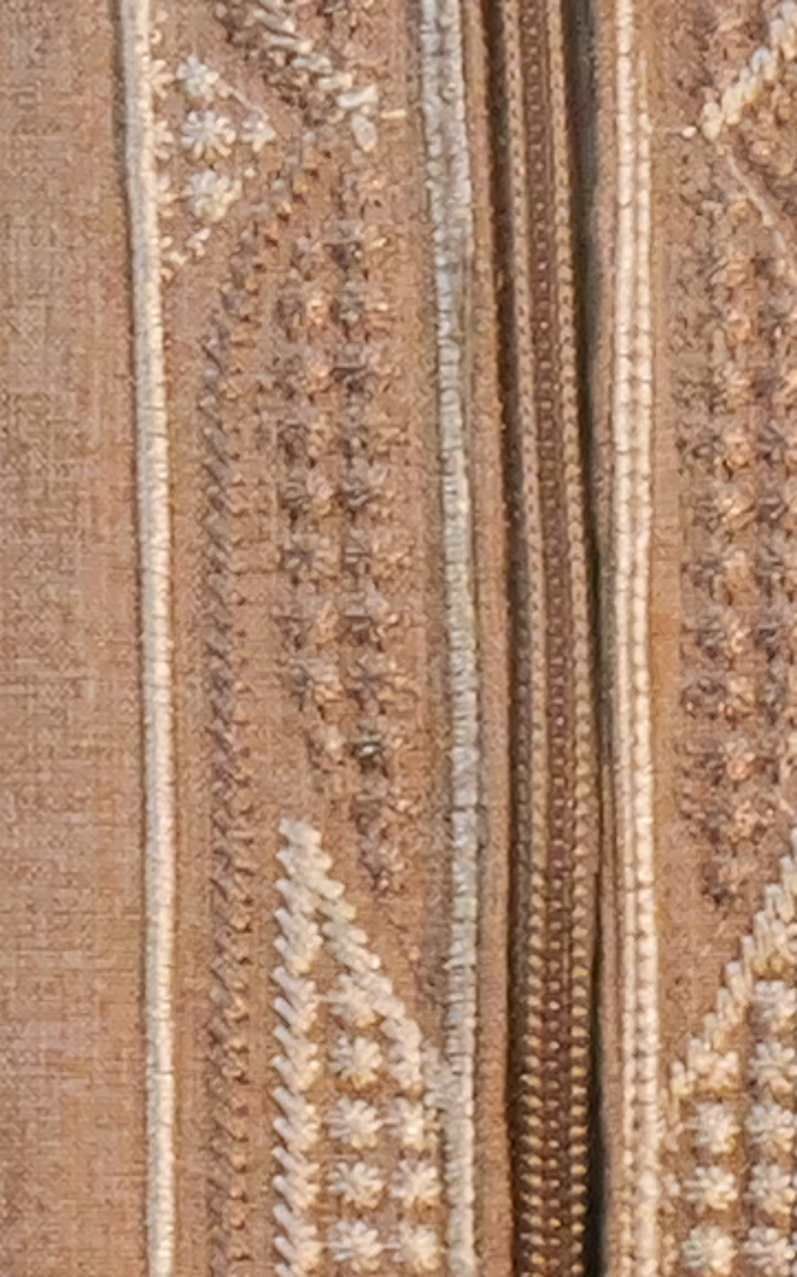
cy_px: -1561
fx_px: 18368
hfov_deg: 2.5
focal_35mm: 528
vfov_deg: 3.9
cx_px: 286
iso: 1000
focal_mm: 25
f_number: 4.5
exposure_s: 1/80
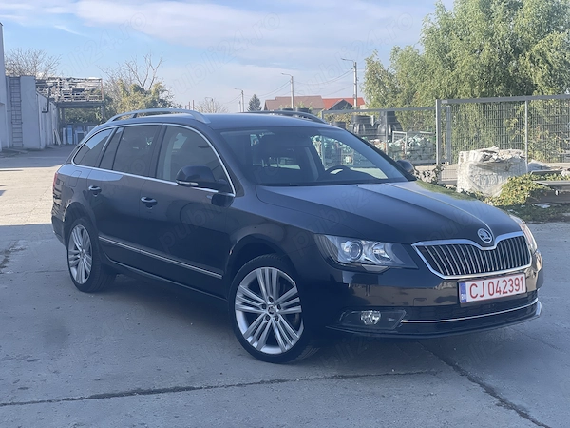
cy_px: 214
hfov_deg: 36.8
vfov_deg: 28.0
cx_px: 285
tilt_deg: -5.4
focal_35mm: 52
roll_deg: +1.6
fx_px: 856
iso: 32
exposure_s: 1/657
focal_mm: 6
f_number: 2
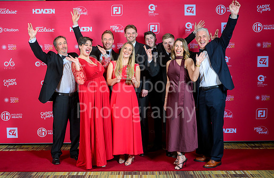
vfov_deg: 30.2
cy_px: 84
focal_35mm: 44
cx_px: 138
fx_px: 331
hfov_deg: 45.0
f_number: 5.6
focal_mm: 39
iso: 250
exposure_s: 1/100
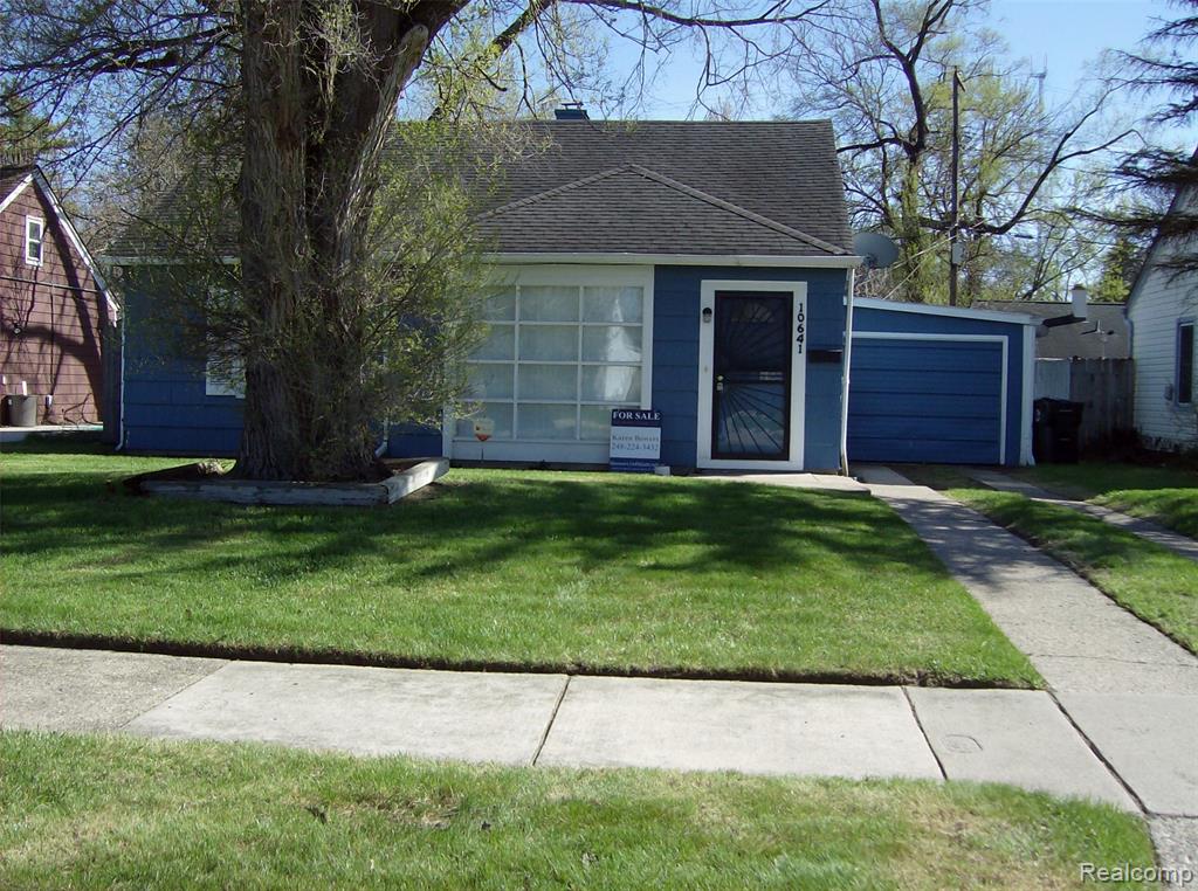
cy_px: 446
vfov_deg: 39.5
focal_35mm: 36
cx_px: 599
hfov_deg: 51.5
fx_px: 1242
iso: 100
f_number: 4.7
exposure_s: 1/413
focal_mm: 6
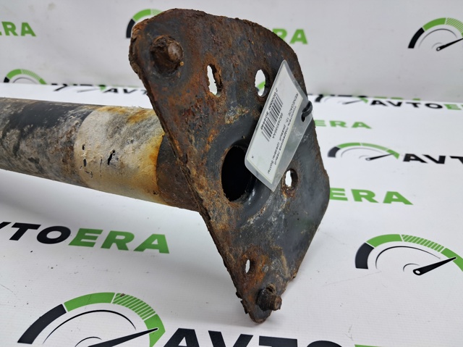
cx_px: 232
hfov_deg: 65.4
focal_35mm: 27
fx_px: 361
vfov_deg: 51.3
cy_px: 174
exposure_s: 1/60
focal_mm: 4
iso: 50
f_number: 1.8
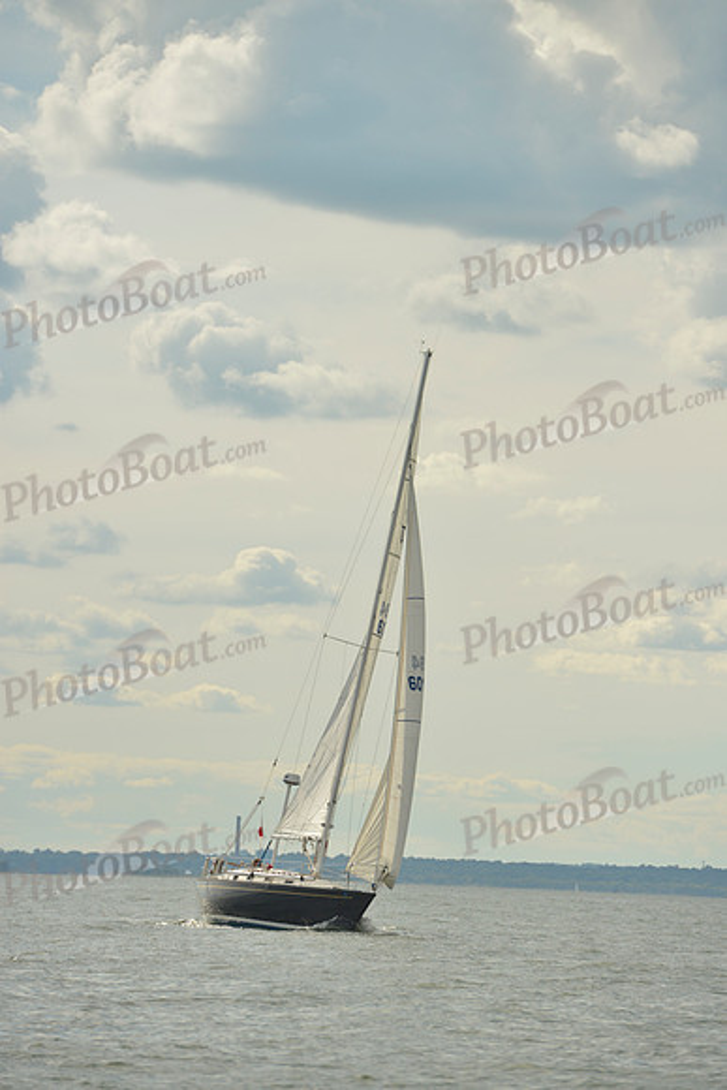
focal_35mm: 200
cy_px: 545
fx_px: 6054
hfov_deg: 6.9
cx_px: 364
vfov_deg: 10.3
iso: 200
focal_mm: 200
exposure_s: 1/1250
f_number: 8
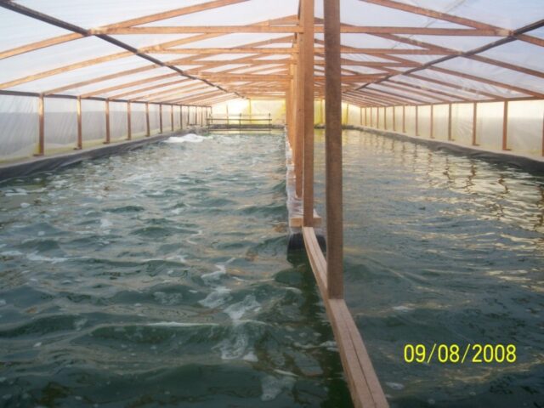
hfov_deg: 51.4
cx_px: 272
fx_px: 566
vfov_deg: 39.7
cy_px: 204
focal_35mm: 36
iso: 100
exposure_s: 1/119
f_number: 4.5
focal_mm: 5.9
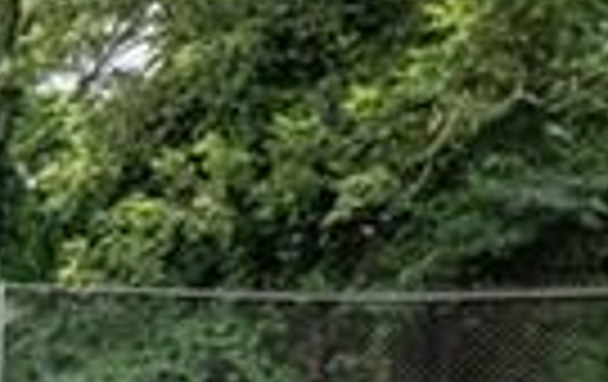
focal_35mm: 108
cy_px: 312
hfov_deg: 12.4
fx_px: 1793
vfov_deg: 12.1
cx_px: -1045
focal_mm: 14
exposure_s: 1/200
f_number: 7.1
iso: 640
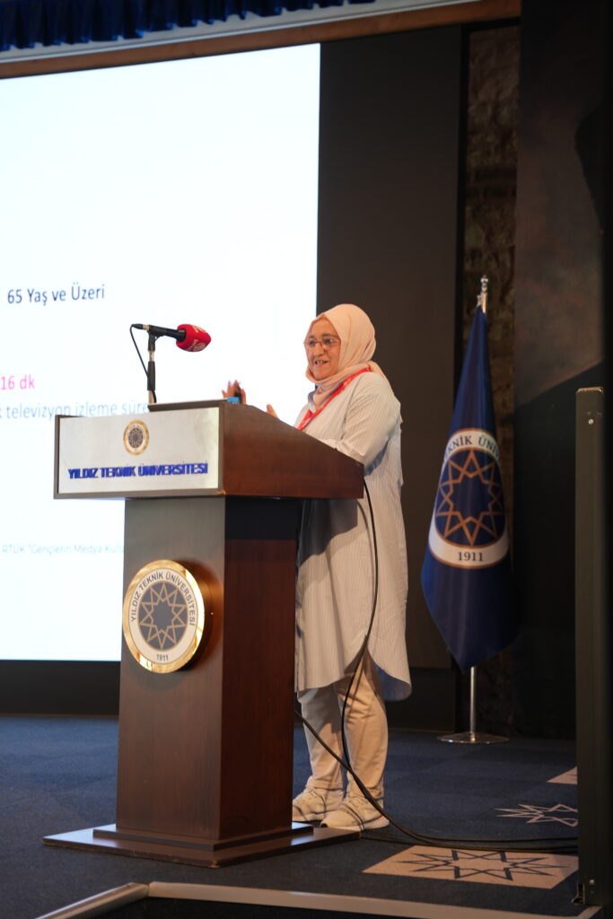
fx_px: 1787
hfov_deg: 19.5
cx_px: 306
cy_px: 460
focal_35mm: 70
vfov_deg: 28.8
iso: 400
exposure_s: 1/100
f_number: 2.8
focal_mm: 70
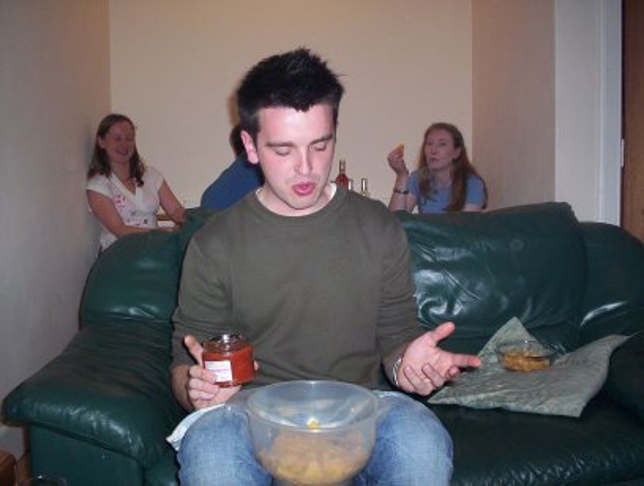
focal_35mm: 38
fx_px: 709
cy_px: 243
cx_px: 322
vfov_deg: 37.9
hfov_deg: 48.9
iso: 140
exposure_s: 1/60
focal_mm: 4.99
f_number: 4.5
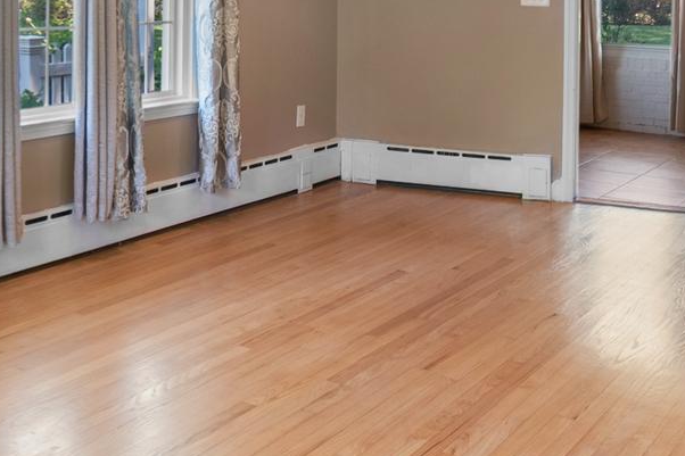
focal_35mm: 51
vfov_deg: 25.6
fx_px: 970
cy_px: 46
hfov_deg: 38.7
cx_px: 263
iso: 200
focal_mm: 10
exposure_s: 1/4
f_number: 8
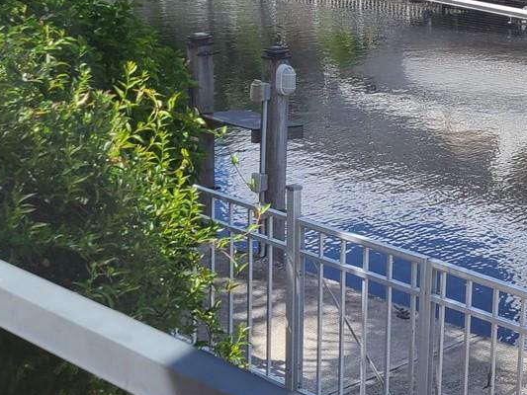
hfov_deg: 24.1
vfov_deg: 18.9
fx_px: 1188
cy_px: 144
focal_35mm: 78
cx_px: 498
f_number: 1.8
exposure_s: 1/1123
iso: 40
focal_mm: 5.4
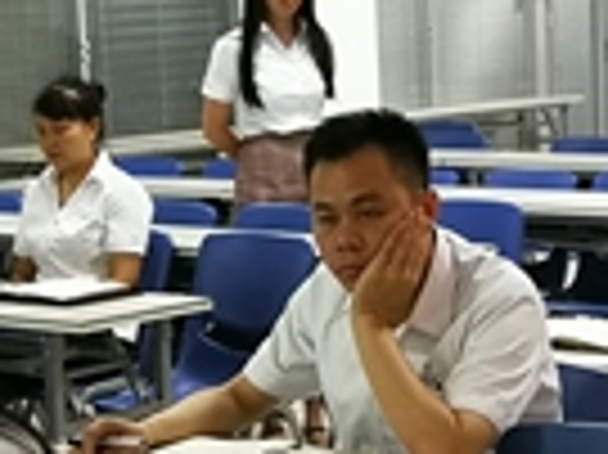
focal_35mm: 115
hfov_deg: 17.1
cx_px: 437
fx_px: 2018
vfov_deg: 12.9
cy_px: 263
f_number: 2.2
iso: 500
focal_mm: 3.95
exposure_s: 1/24
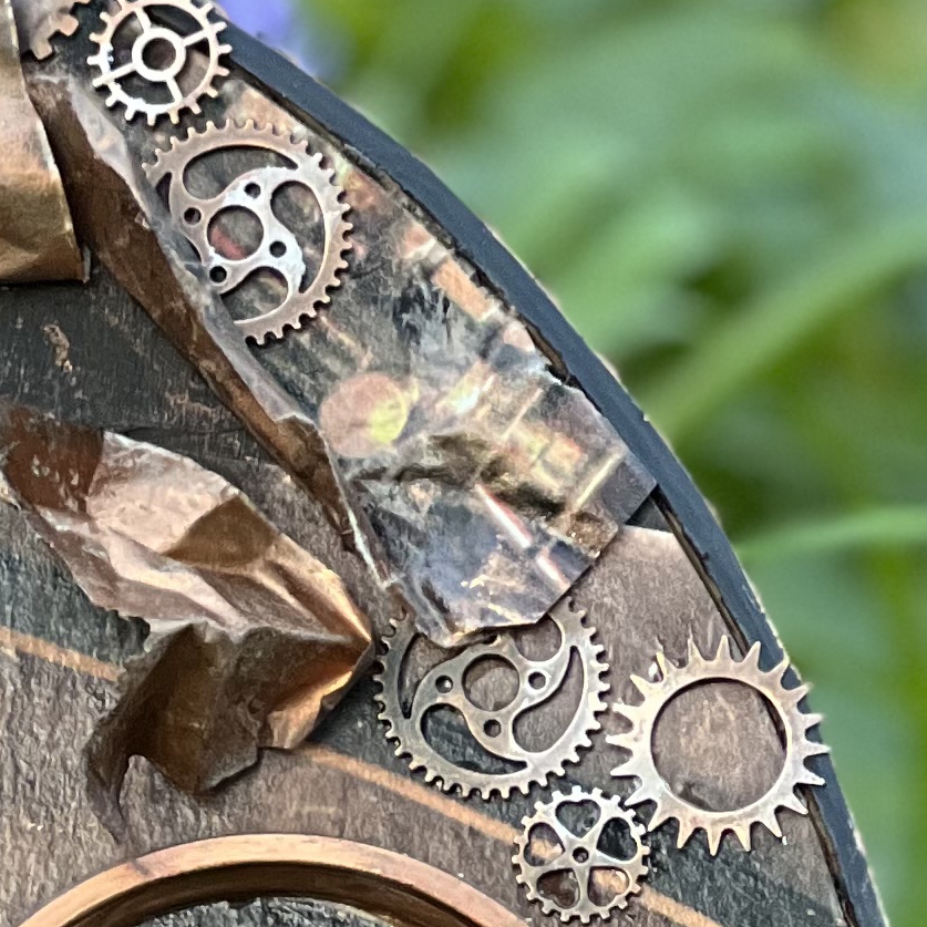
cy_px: 1252
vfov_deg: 5.3
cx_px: -679
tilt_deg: -11.3
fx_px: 9938
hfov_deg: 5.3
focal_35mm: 328
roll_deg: -6.7
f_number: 2.8
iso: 250
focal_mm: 9
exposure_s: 1/112
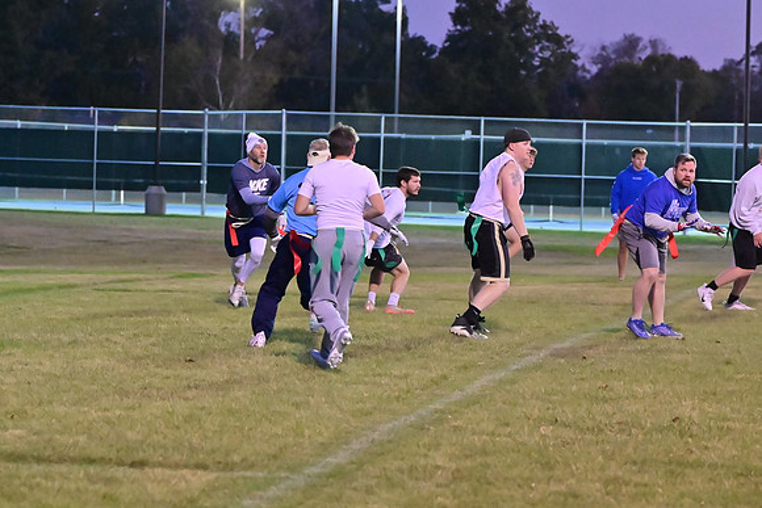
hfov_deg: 13.7
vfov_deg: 9.2
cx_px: 381
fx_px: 3176
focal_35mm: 150
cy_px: 254
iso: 6400
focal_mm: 100
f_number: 4
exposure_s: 1/500
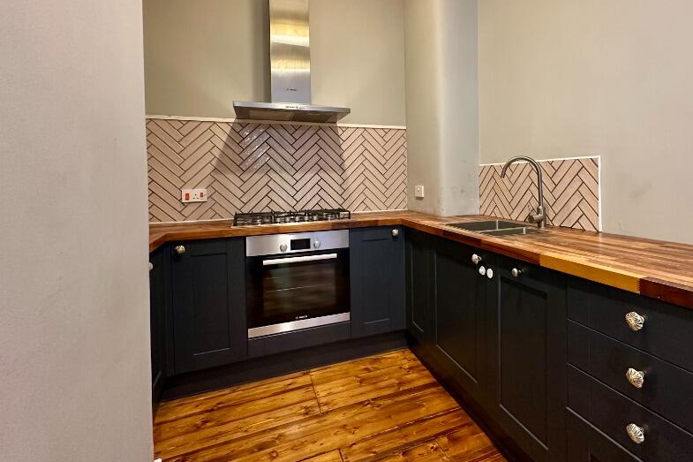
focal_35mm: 19
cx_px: 424
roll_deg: +0.6
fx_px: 366
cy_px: 186
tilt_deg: -1.1
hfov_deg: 85.6
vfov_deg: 64.0
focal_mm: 2.22
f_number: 2.2
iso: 400
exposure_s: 1/50
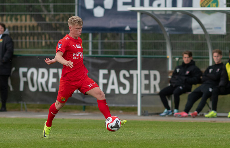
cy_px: 90
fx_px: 4486
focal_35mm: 710
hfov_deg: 2.9
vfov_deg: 1.9
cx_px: 95
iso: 720
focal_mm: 300
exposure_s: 1/1250
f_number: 3.2
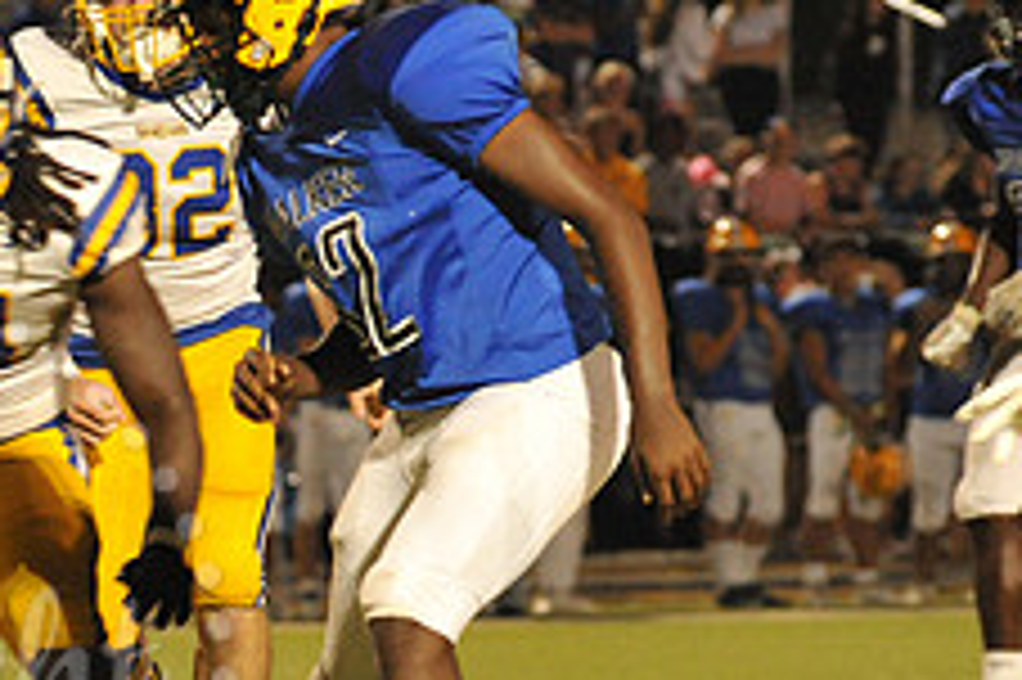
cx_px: -194
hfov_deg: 4.0
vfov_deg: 2.7
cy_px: 689
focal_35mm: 512
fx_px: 14524
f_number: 6.3
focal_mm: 200
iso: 6400
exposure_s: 1/200
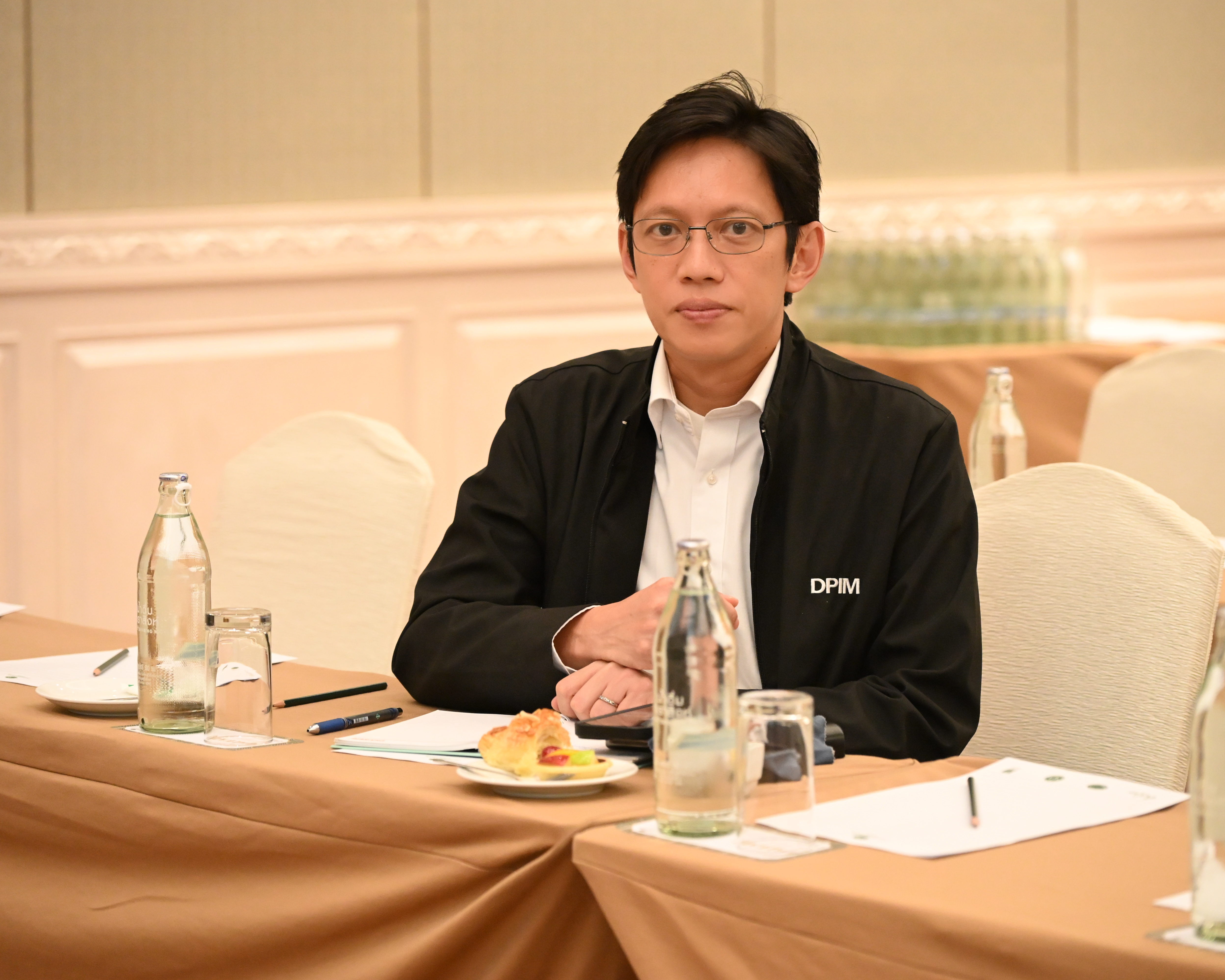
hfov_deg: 16.2
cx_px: 678
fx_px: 4315
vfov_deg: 13.0
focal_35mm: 119
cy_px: 487
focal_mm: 105
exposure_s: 1/250
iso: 6400
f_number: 4
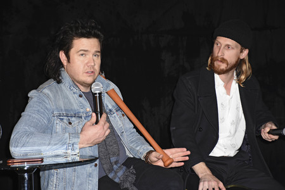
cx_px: 142
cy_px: 95
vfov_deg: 12.2
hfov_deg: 18.2
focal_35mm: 112
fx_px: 891
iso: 640
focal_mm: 75
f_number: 5
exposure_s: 1/125
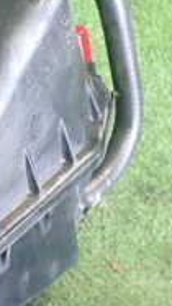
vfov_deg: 20.3
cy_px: 103
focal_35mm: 105
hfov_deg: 10.9
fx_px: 852
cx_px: -124
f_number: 2.3
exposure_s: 1/30
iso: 500
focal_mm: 5.4
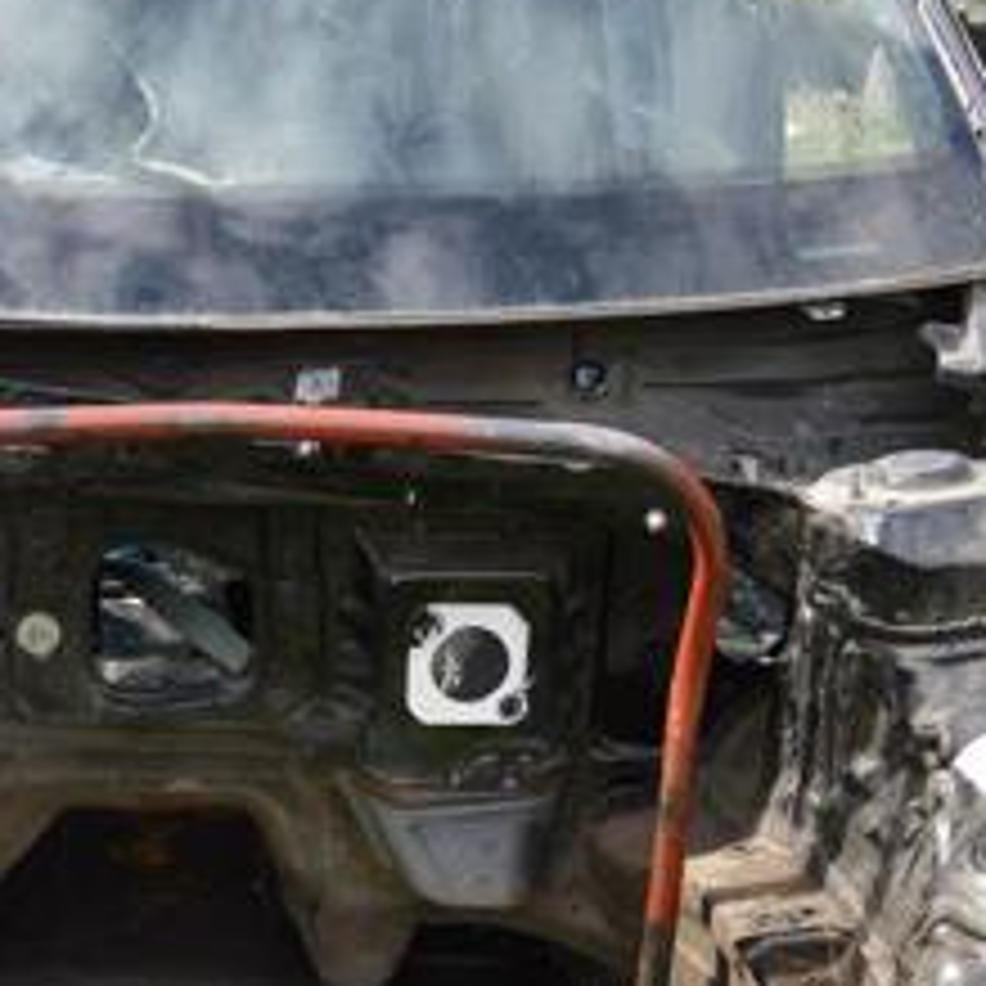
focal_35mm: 82
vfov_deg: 21.0
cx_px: 212
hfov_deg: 20.9
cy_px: 745
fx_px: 2643
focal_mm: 22
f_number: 6.3
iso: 100
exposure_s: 1/160
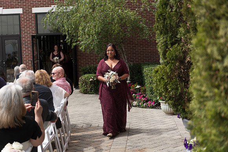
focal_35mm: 60
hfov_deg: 33.4
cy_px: 76
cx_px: 114
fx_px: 380
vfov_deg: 22.6
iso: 64
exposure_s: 1/640
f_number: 2.8
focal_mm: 60
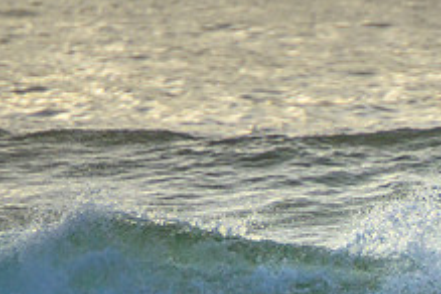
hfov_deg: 1.4
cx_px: 568
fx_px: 17859
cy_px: 329
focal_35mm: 1458
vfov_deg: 0.9
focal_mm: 400
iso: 640
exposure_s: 1/2000
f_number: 5.6
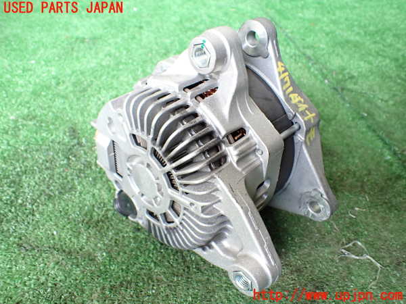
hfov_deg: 60.0
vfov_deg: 46.8
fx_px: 352
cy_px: 152
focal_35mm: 30
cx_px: 203
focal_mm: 5.4
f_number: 2.3
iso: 400
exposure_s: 1/125
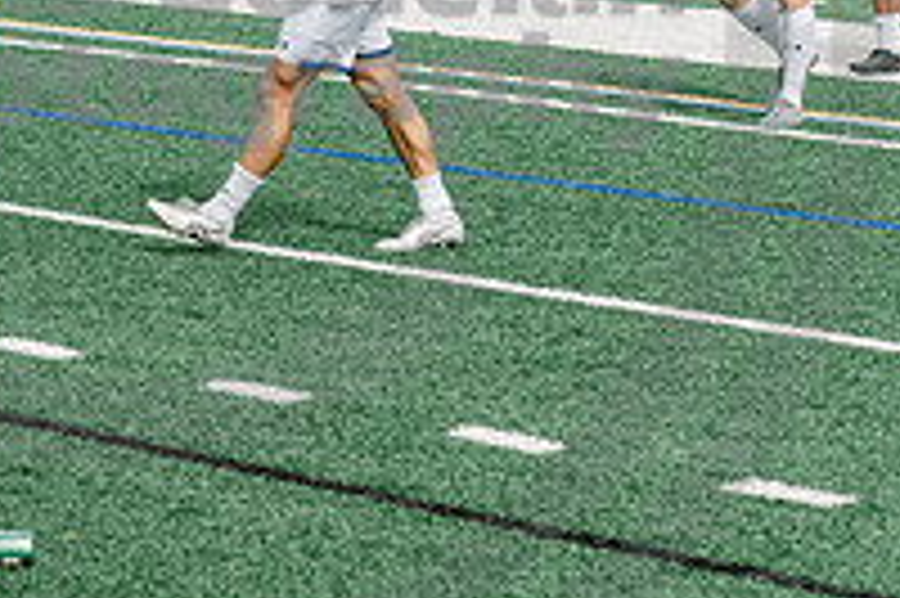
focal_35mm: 203
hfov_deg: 10.1
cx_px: 94
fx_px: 5071
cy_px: 25
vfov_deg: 6.7
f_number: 5.6
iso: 400
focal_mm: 70
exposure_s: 1/1250
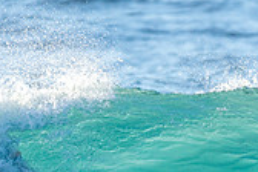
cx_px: 181
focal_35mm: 2591
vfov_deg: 0.5
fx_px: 18567
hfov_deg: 0.8
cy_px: 216
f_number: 5.6
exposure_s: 1/1250
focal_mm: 500
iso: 280
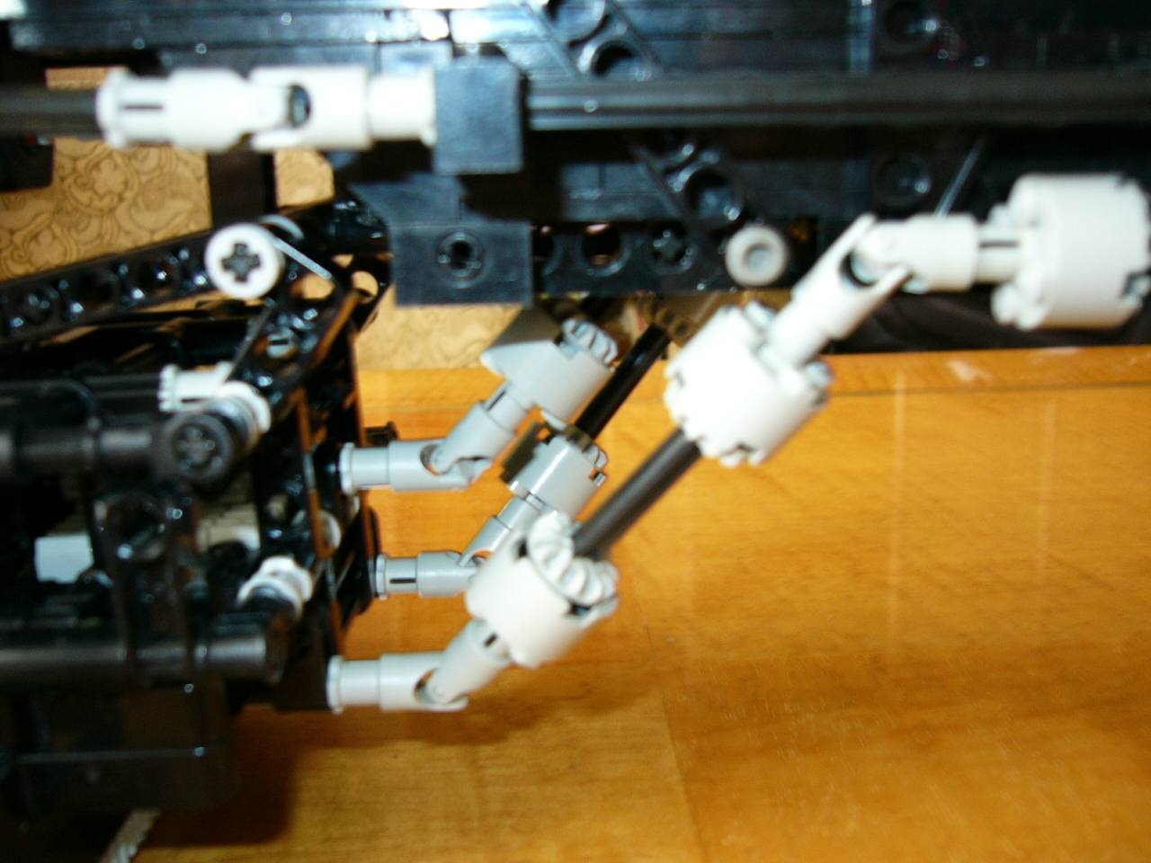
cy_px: 432
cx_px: 576
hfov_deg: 52.6
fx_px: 1164
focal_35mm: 35
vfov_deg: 40.7
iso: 100
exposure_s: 1
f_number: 2.8
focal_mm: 5.8
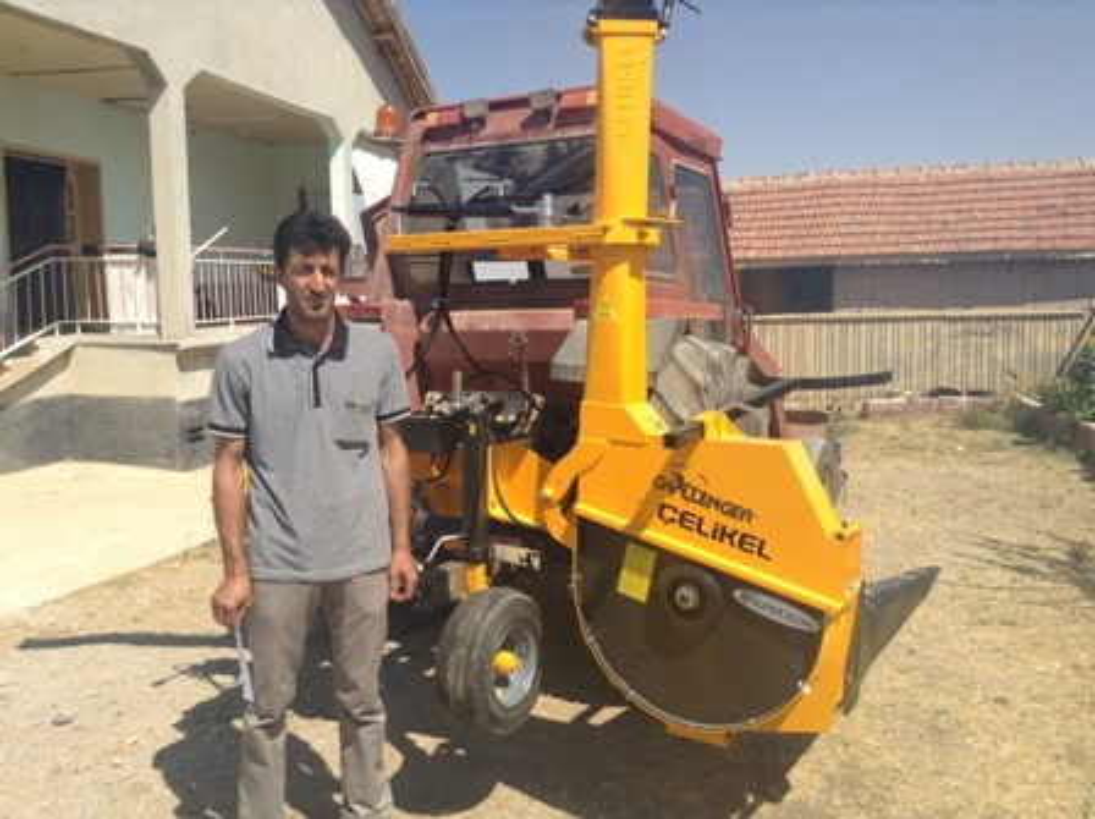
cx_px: 548
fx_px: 1043
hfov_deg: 55.4
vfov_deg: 42.9
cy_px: 410
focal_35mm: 33
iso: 32
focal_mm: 3.3
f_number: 2.4
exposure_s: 1/1259
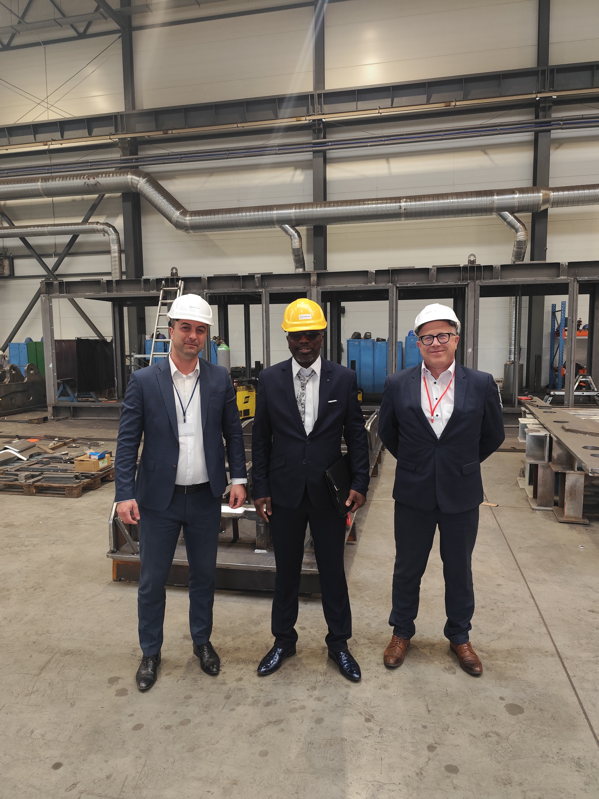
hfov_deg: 58.9
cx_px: 300
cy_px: 400
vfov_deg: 73.9
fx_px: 531
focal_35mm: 23
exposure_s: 1/100
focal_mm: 6.19
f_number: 1.65
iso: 500
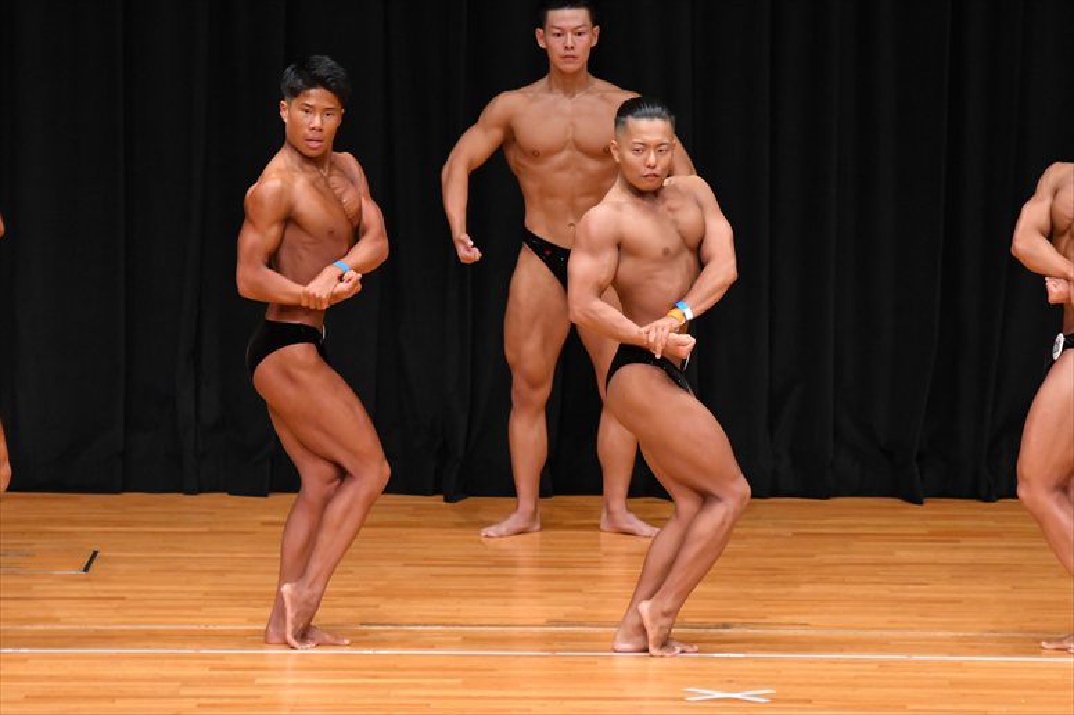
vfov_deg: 4.8
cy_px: 358
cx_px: 537
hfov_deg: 7.2
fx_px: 8498
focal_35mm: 285
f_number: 5.6
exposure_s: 1/400
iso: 4000
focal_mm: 190
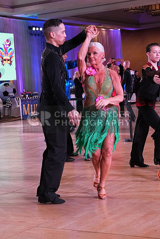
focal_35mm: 78
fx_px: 520
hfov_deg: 17.5
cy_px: 120
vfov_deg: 26.0
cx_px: 80
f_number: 5.6
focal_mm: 52
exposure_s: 1/400
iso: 3200
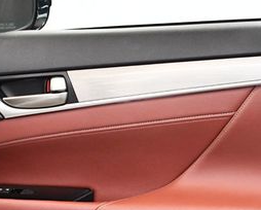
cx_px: 122
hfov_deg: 20.8
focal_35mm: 92
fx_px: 712
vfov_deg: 16.6
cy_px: 185
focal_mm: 26
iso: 3200
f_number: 4
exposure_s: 1/80
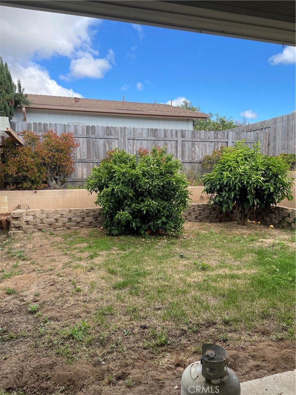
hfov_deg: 53.1
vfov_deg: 67.3
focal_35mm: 26
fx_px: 296
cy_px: 198
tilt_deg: -4.7
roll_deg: +1.0
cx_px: 148
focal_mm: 4.2
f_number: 1.6
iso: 32
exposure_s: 1/1208
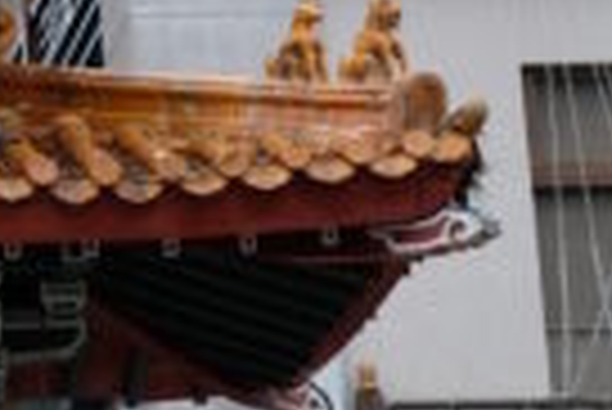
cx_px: -932
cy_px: -349
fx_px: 4612
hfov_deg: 7.1
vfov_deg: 5.0
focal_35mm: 271
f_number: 6.4
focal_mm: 24.3
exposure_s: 1/125
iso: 400
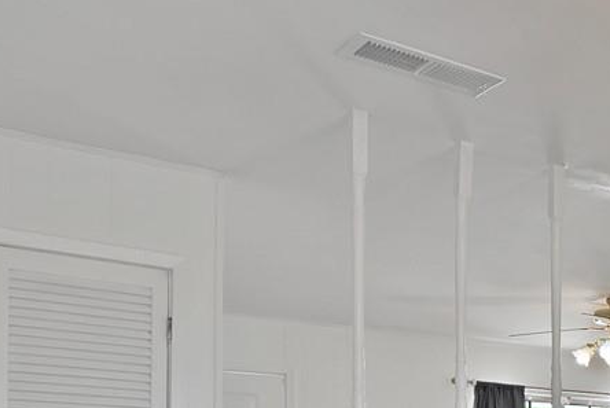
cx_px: 893
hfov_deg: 27.1
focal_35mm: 54
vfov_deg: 23.0
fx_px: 916
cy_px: 495
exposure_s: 1/2.5
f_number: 9
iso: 640
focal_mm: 12
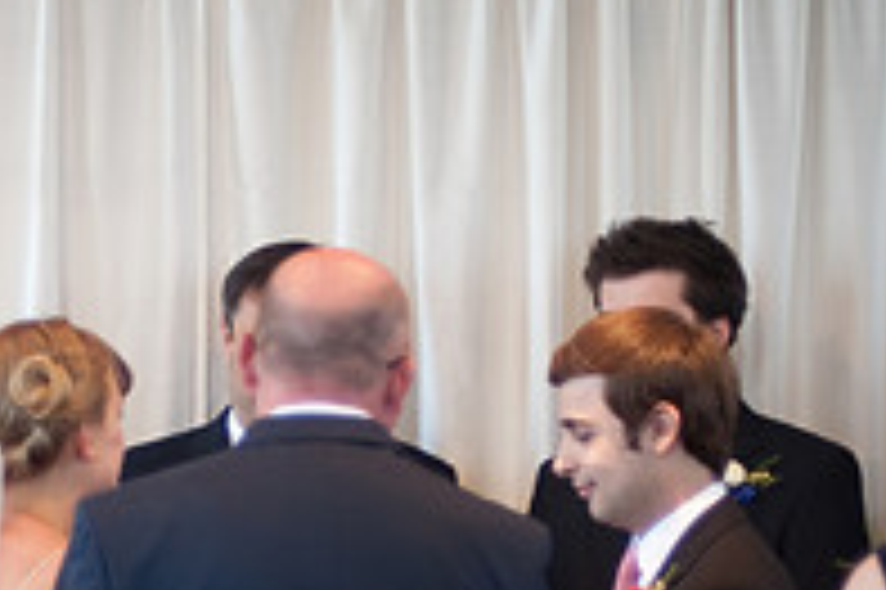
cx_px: 288
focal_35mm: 147
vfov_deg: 9.2
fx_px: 3615
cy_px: 662
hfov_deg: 13.9
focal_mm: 50
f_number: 1.4
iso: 200
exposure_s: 1/200
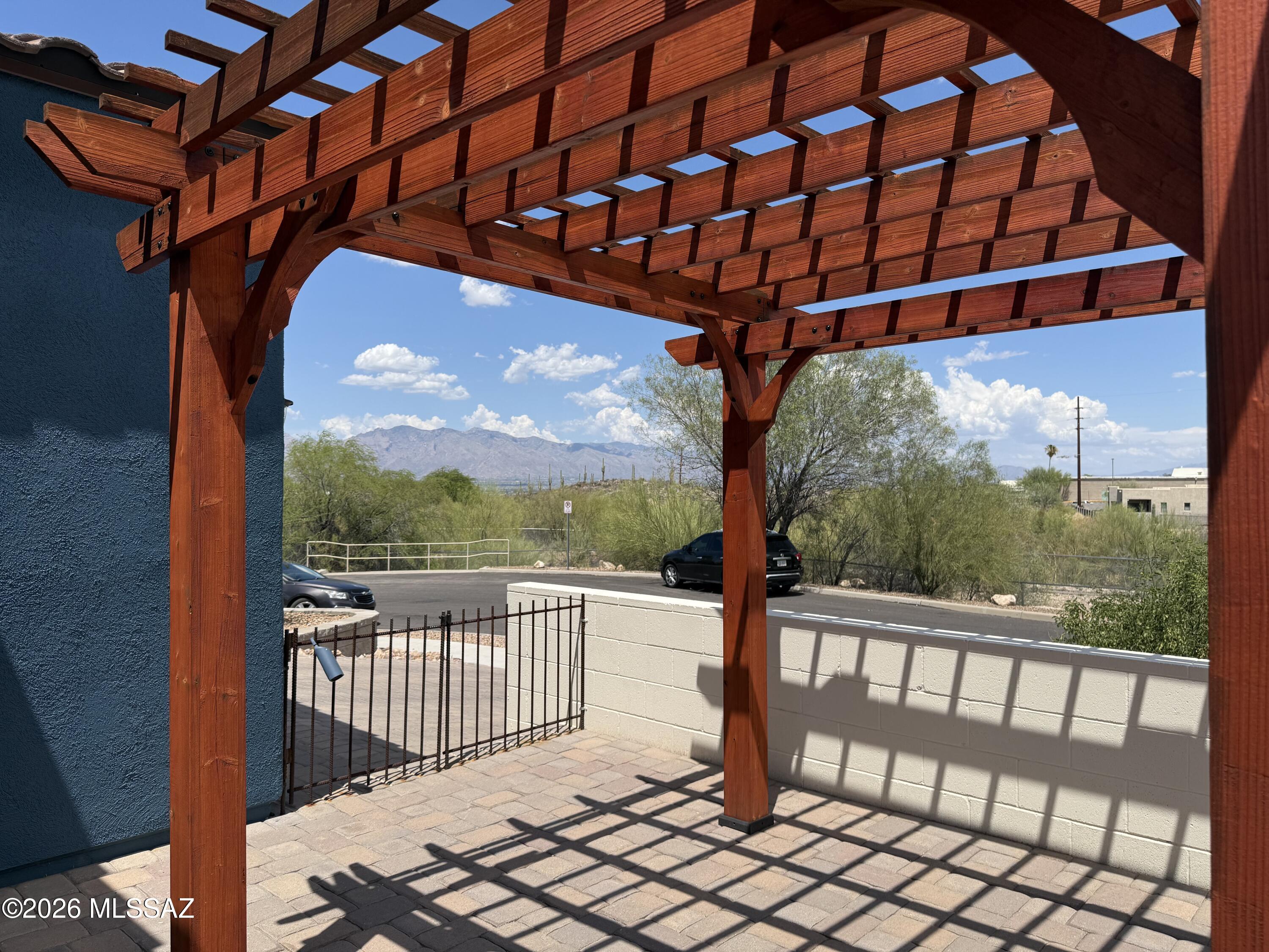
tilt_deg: -0.2
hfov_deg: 71.6
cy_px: 476
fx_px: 880
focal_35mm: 24
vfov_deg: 56.8
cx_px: 634
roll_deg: -0.9
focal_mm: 6.76
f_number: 1.78
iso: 80
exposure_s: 1/6173
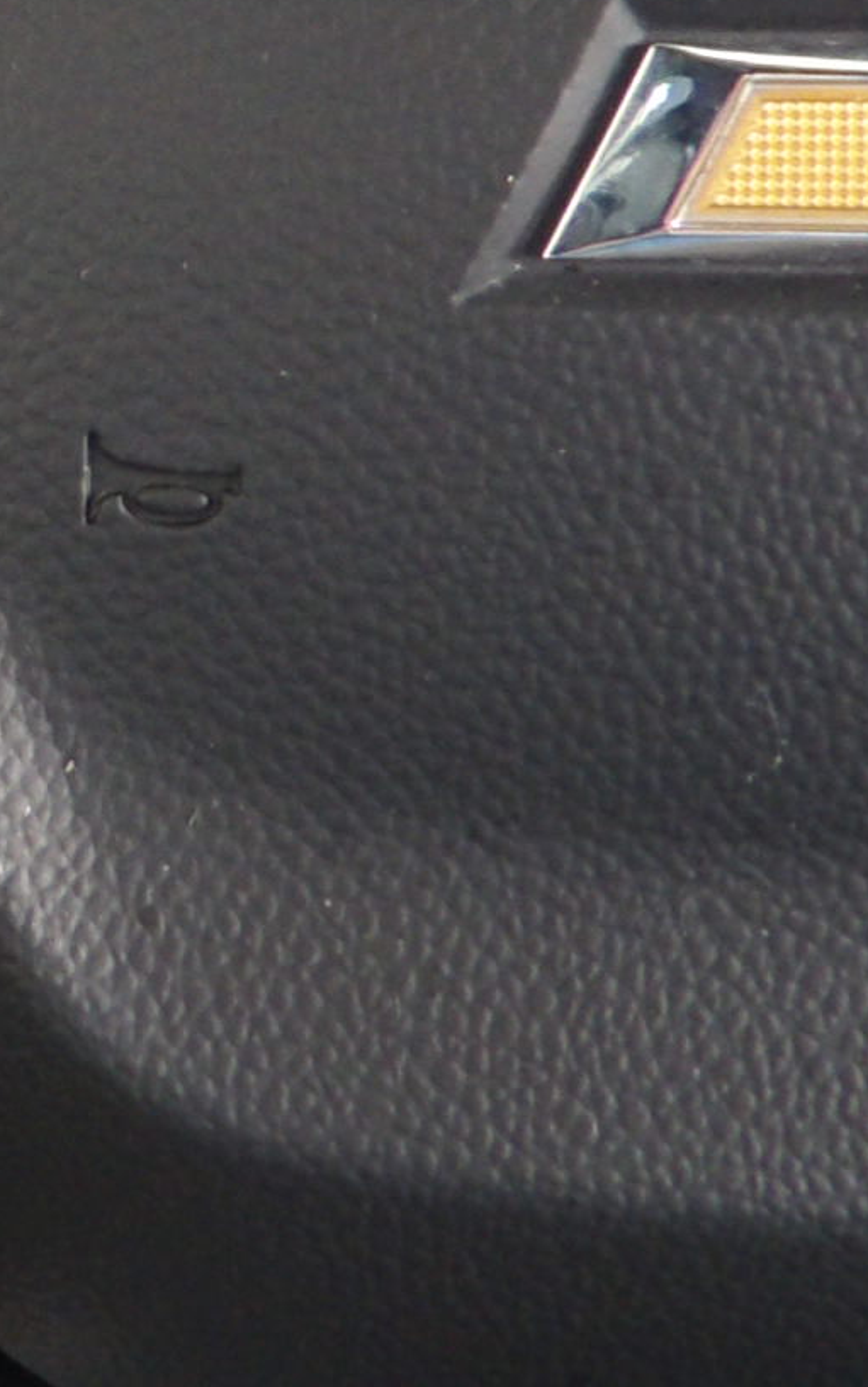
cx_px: -876
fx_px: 4199
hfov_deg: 10.8
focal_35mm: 111
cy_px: -73
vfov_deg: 18.2
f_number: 3.6
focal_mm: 5.9
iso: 343
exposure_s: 1/20
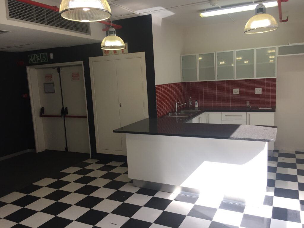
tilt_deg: -8.1
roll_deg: +2.6
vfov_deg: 48.2
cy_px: 114
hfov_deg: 61.7
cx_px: 152
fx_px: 255
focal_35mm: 29
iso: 40
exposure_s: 1/100
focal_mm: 4.15
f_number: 2.2
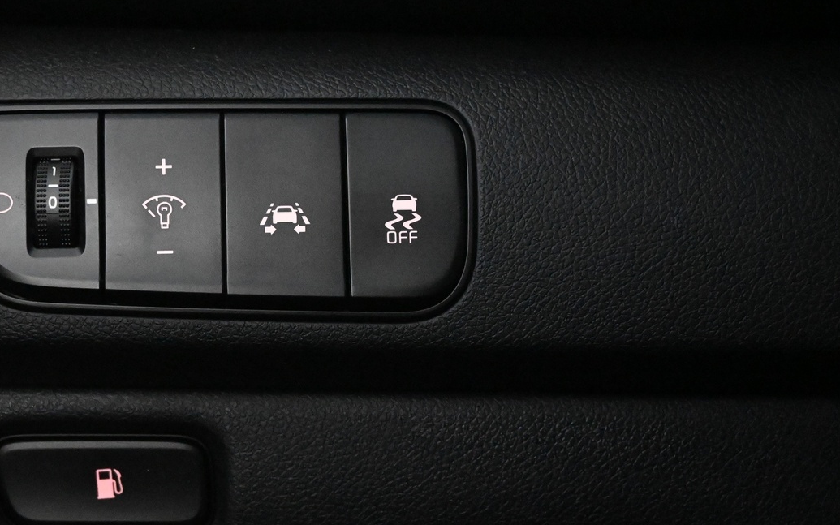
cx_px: 223
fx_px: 1369
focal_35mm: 60
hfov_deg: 33.5
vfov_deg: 21.7
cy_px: 282
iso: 11400
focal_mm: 25
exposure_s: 1/40
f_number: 4.2
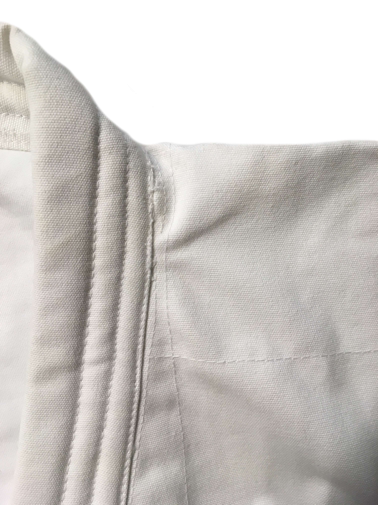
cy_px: 252
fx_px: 422
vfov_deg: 61.7
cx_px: 189
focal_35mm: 29
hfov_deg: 48.2
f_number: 2.2
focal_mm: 4.15
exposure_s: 1/33
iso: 32
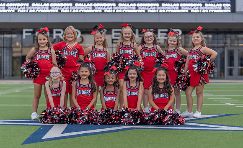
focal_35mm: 95
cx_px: 122
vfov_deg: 13.6
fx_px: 624
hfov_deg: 22.0
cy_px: 80
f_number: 2.8
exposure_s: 1/320
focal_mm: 92
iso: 100
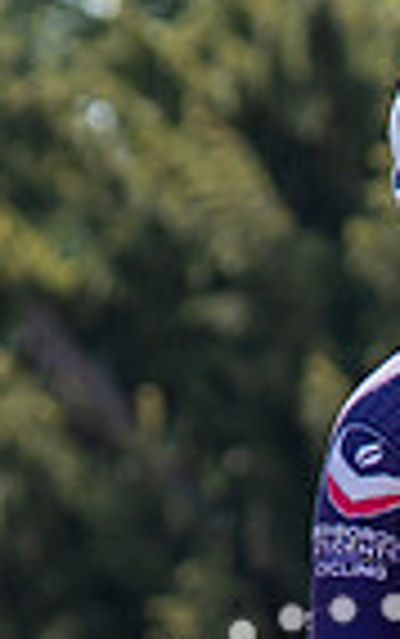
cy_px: 1254
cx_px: 484
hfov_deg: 1.7
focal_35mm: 769
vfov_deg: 2.7
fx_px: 13386
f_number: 3.5
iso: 100
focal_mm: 70
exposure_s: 1/1000
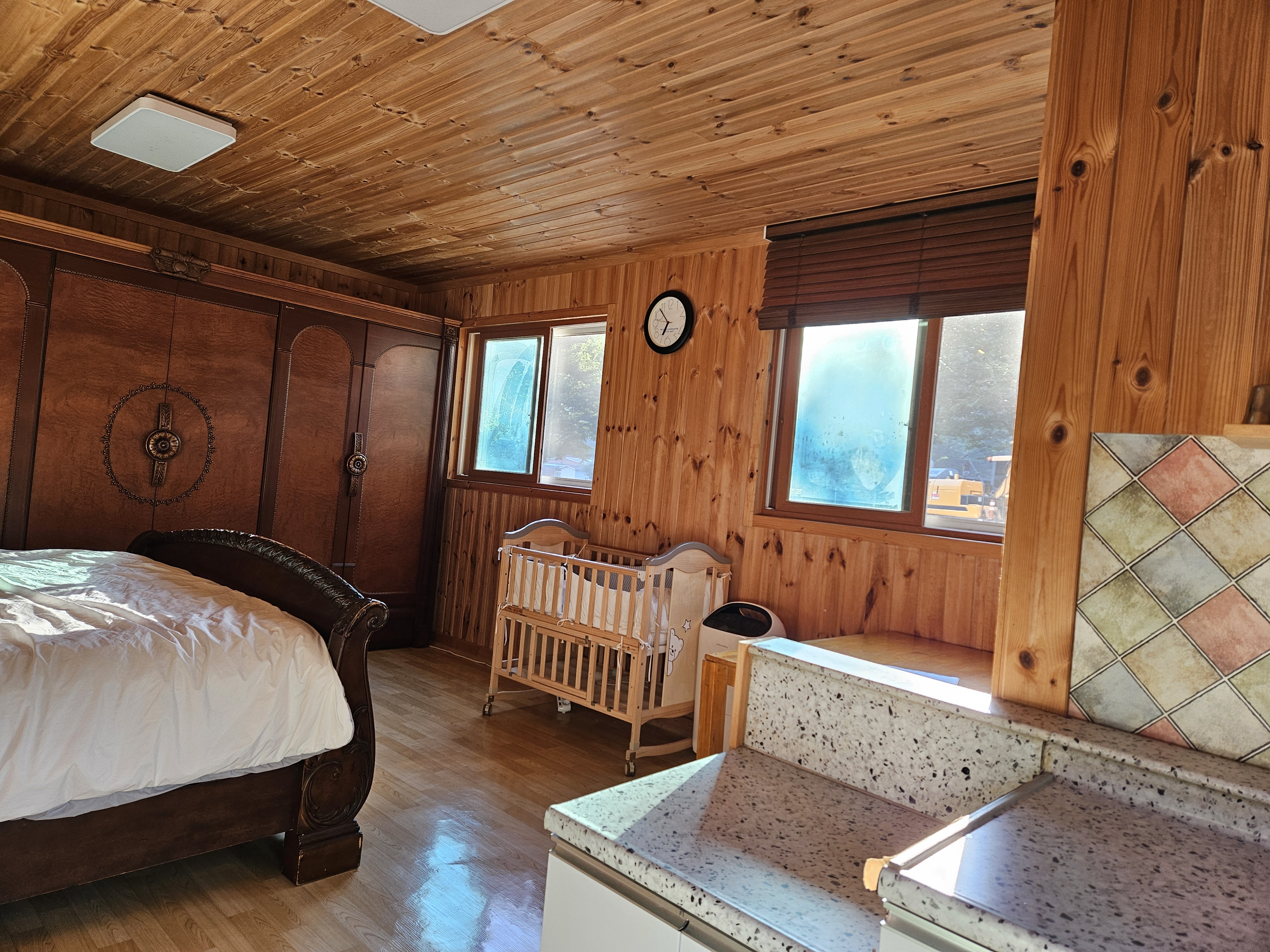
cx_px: 635
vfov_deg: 58.9
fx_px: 844
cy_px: 476
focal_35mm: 23
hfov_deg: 73.9
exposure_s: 1/120
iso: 125
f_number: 1.8
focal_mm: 5.4
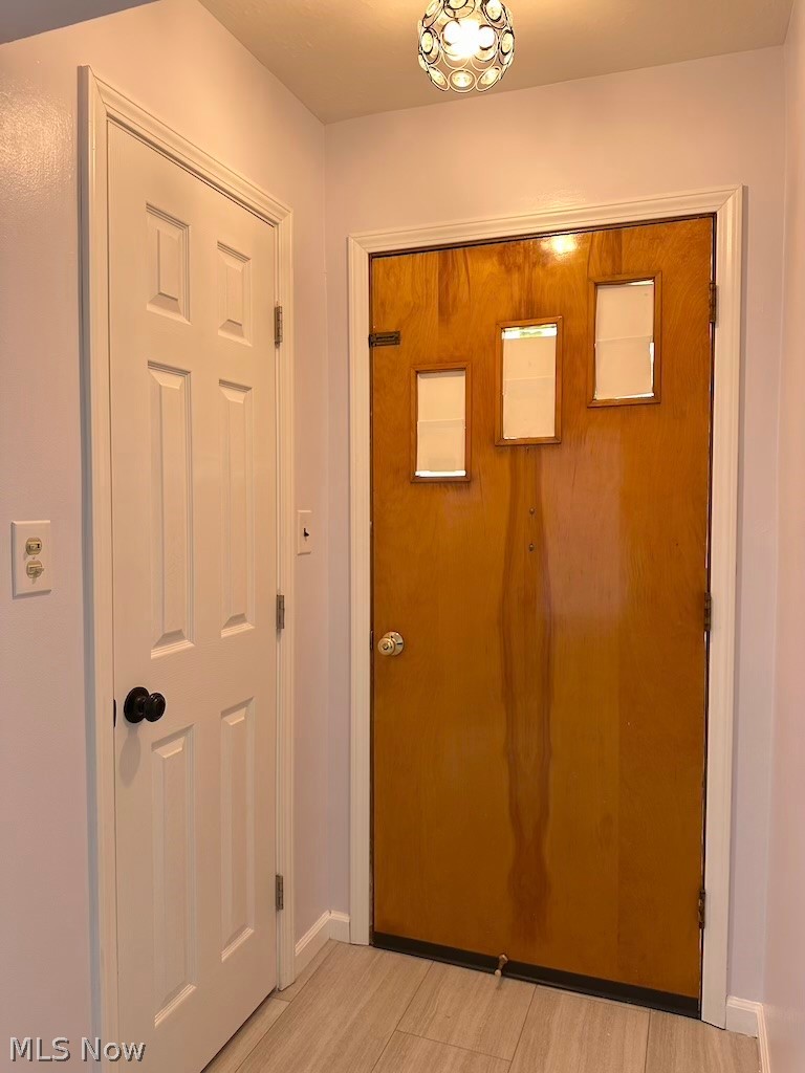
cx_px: 402
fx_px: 744
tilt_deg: -1.7
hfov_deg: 56.8
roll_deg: -1.0
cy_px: 536
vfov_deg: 71.6
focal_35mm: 24
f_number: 1.78
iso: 320
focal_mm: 6.86
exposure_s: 1/60
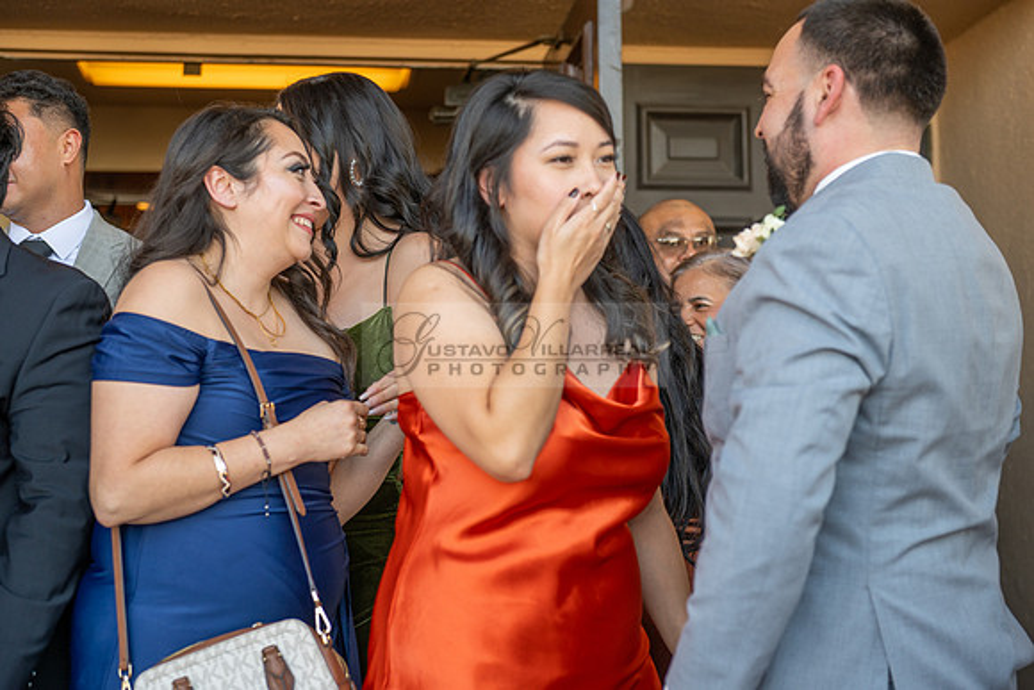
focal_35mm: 62
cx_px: 517
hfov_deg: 32.4
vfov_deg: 21.9
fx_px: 1781
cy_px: 345
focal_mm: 62
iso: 250
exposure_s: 1/200
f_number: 4
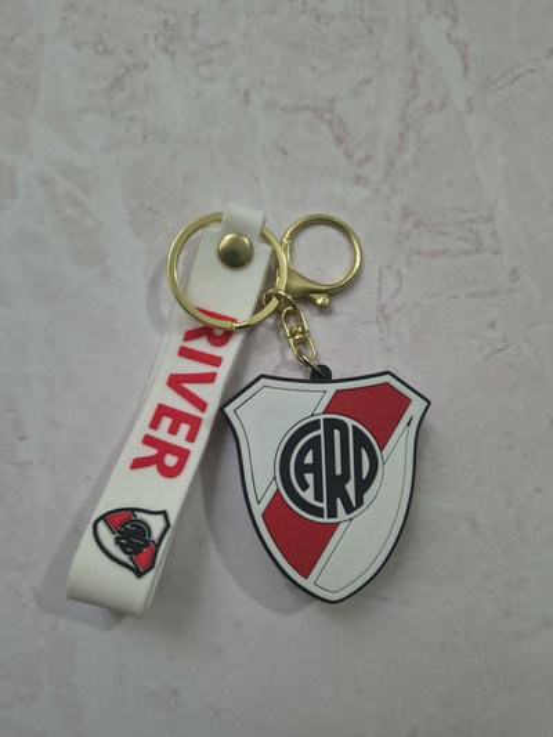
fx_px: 511
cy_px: 368
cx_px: 276
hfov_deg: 56.8
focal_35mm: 24
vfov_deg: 71.6
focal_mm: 5.56
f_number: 1.8
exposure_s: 1/100
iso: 590
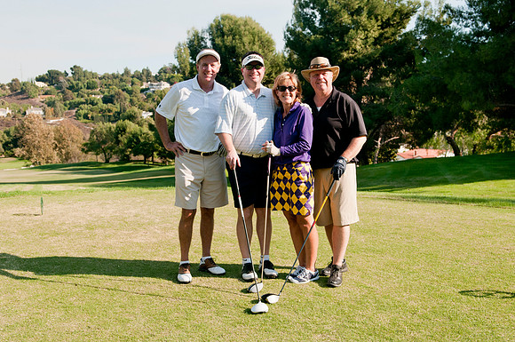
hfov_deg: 46.5
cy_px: 171
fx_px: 600
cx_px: 258
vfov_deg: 31.8
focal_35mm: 42
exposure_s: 1/500
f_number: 5
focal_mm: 28
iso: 250
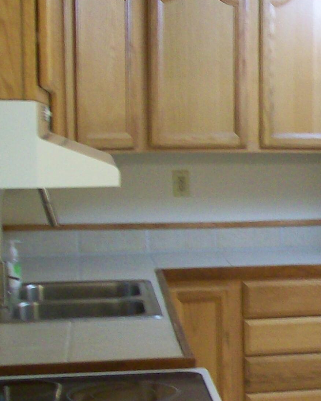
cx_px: 514
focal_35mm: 96
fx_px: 1140
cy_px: 277
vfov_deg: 19.9
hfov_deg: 14.7
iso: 160
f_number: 2.7
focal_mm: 6
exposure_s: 1/14.1
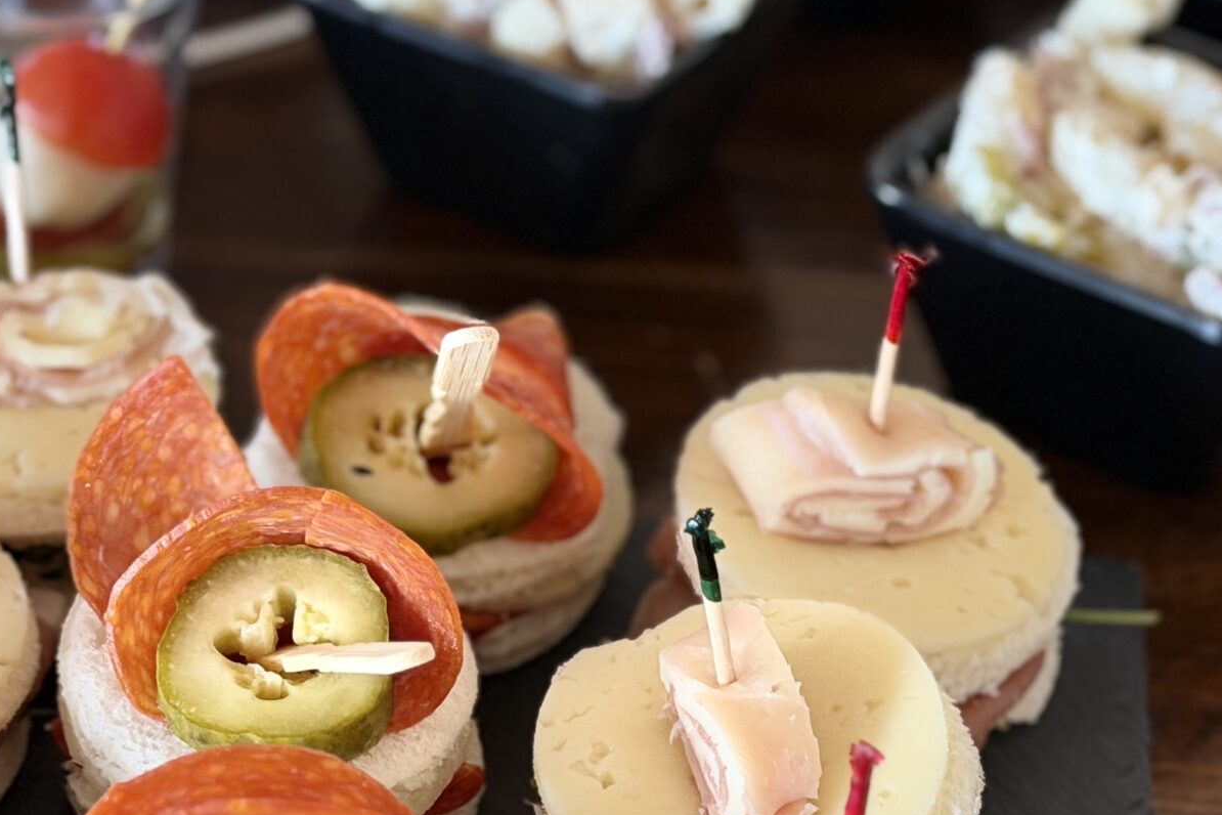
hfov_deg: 19.1
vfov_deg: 12.8
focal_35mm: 107
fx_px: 3632
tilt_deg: -34.0
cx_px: 452
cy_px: 302
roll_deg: -1.2
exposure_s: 1/60
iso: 250
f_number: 1.78
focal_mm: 6.76
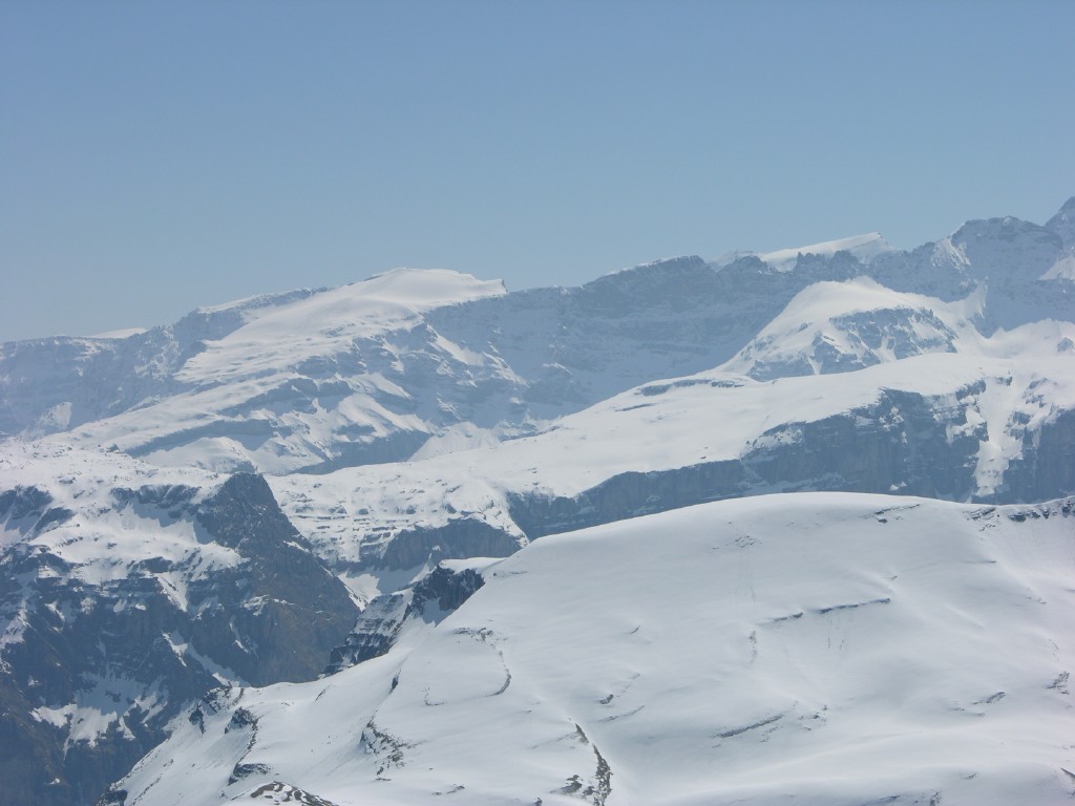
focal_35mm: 120
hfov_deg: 16.4
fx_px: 3727
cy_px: 403
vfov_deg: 12.3
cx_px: 538
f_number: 7.5
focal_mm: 29.5
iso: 50
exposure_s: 1/547
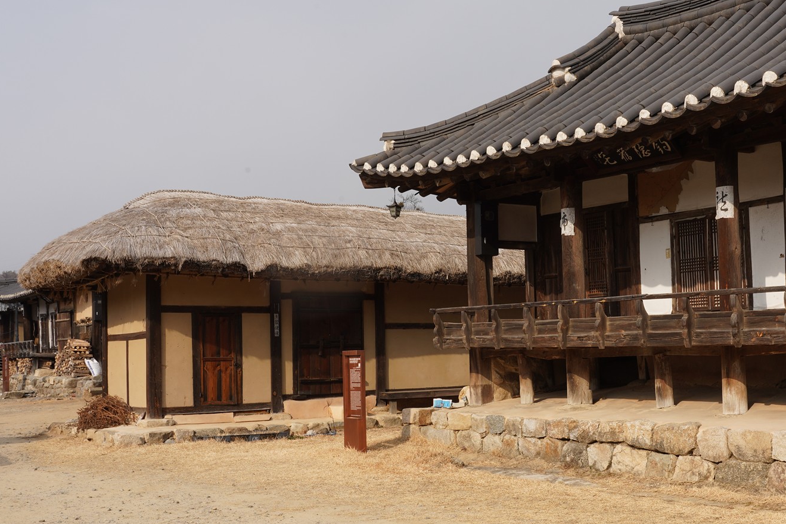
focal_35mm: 47
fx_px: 1026
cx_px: 554
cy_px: 316
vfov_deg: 28.6
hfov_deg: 41.1
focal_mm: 31
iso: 200
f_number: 18
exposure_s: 1/100
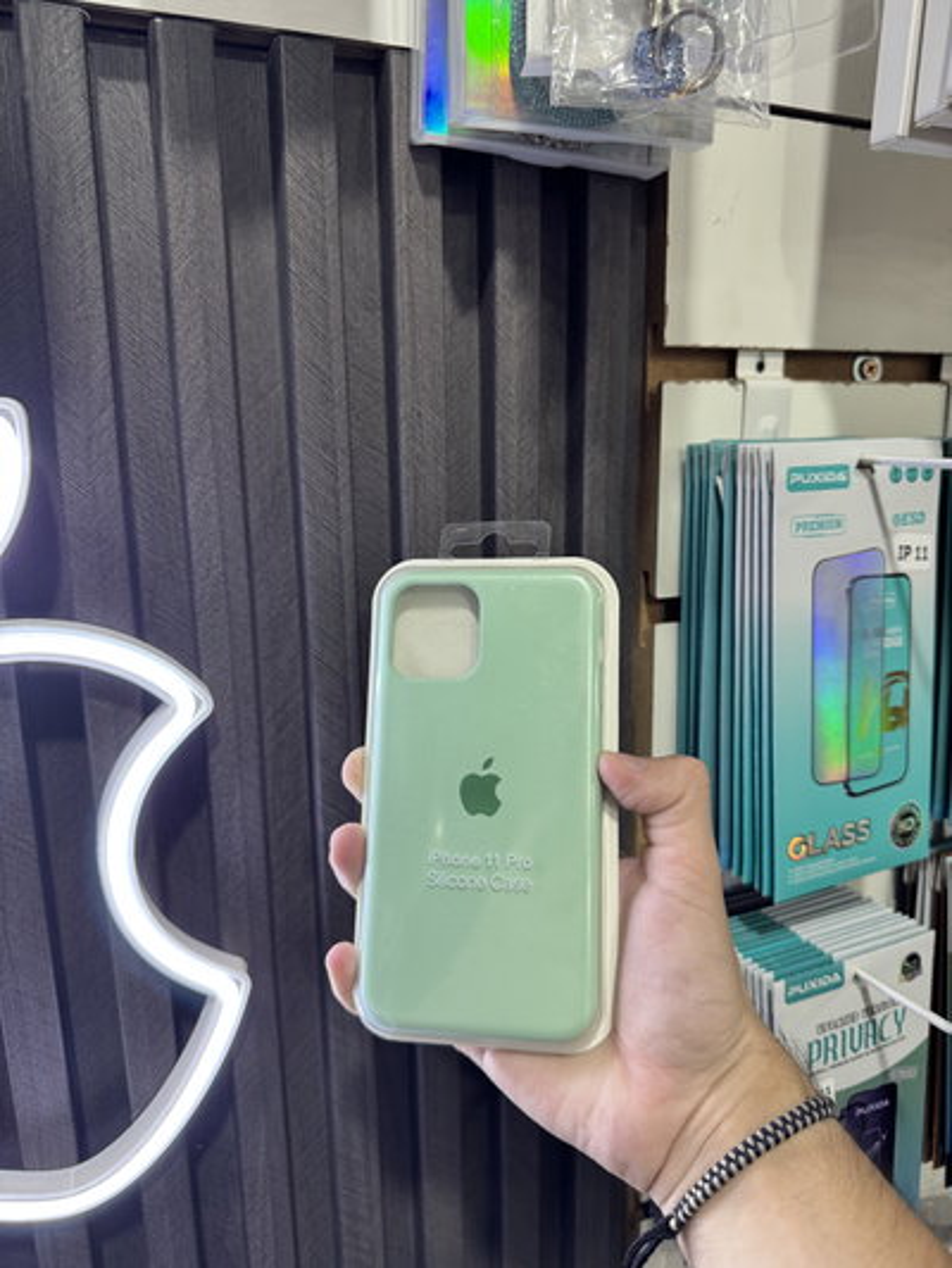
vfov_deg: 71.6
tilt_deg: -11.8
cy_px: 634
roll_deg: +1.2
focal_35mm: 24
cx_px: 476
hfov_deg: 56.8
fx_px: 880
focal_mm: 6.76
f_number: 1.78
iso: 200
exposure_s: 1/100
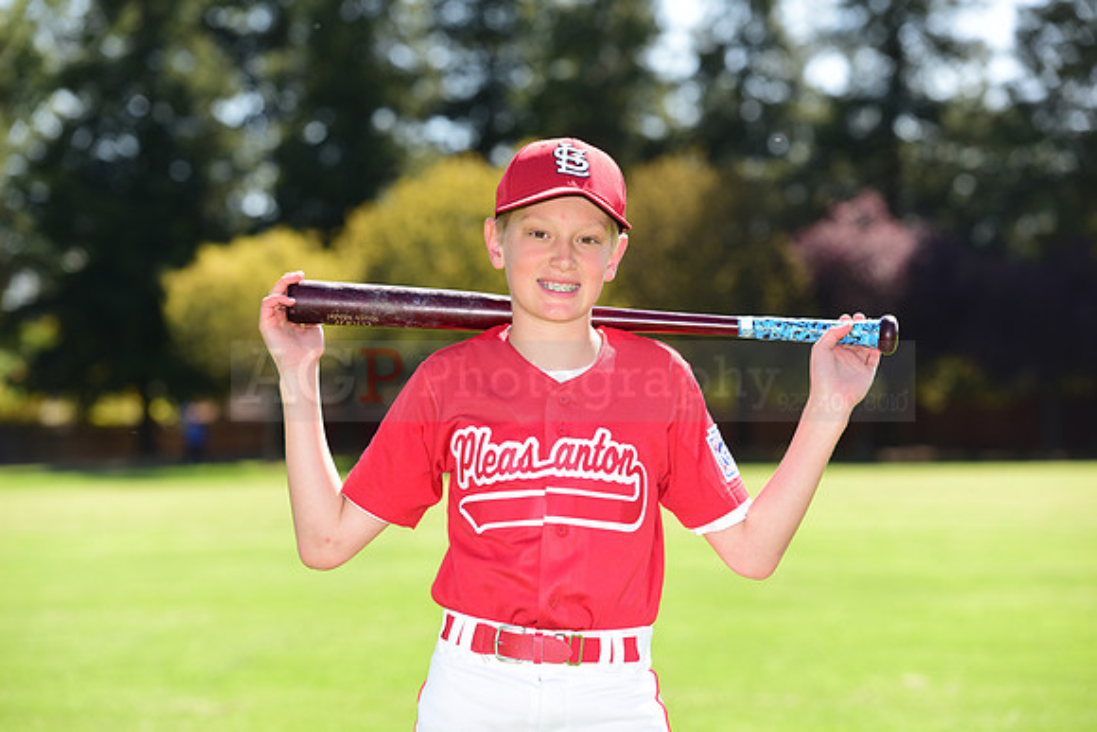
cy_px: 366
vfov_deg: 10.2
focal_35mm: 135
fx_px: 4115
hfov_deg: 15.2
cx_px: 548
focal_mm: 135
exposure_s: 1/320
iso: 125
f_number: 4.5
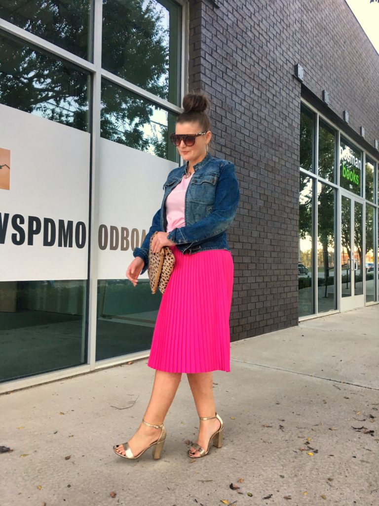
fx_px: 423
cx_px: 190
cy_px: 253
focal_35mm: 29
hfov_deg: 48.2
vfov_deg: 61.7
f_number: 2.2
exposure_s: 1/30
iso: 40
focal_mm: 4.15
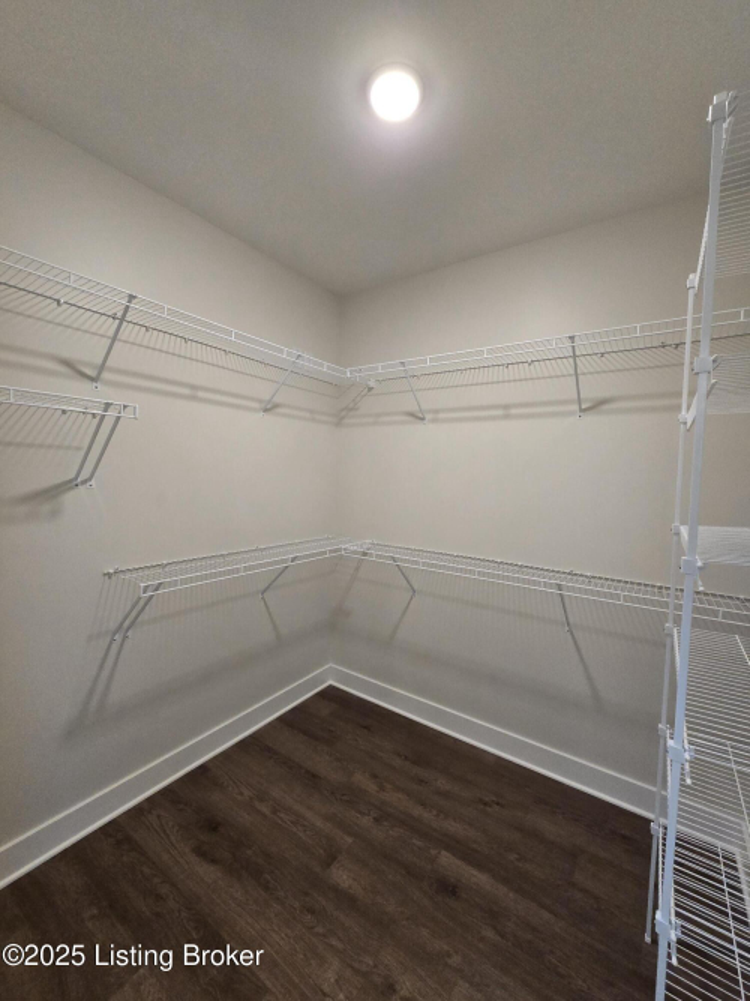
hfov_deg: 89.9
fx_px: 376
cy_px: 500
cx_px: 375
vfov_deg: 106.2
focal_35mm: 13
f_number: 2.2
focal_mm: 2.2
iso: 200
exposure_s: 1/60
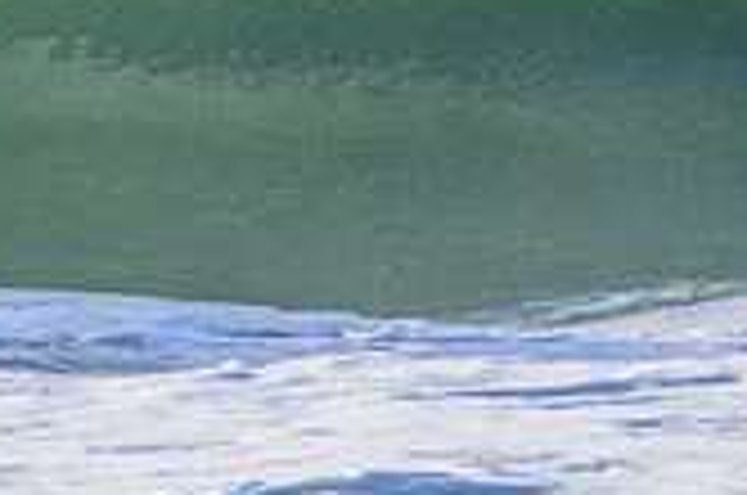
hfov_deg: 0.7
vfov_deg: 0.5
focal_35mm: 2802
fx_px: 58029
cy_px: -124
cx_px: -122
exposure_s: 1/2000
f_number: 11
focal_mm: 800
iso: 1400
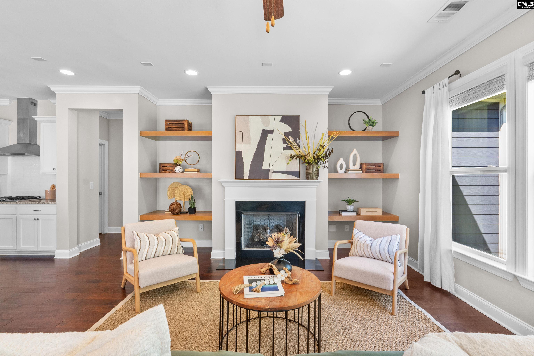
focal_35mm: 16
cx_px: 267
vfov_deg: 72.1
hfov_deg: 95.0
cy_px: 178
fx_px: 245
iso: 400
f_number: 11
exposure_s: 1/2
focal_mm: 11
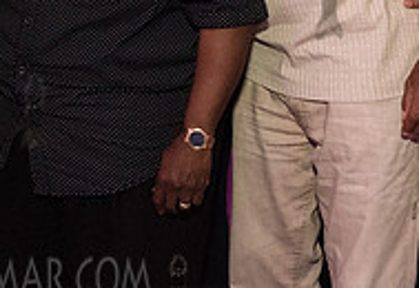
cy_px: -162
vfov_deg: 13.8
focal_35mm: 94
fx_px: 1105
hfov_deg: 21.3
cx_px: 96
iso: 4000
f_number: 4.5
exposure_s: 1/200
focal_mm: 27
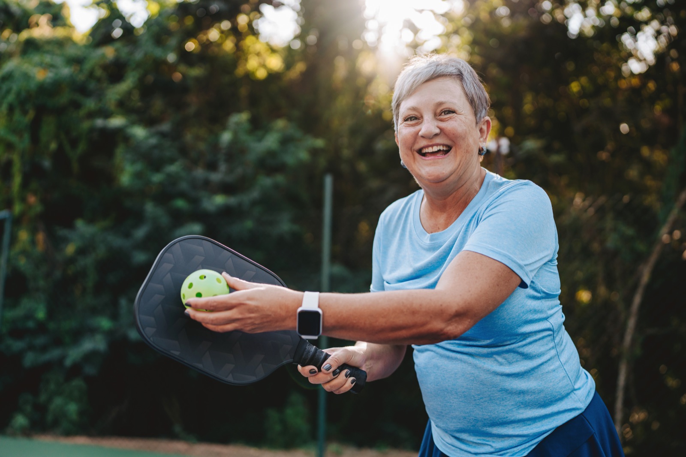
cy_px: 228
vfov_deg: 37.8
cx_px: 343
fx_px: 667
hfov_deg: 54.4
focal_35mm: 35
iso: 320
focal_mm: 35
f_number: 1.8
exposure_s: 1/1250
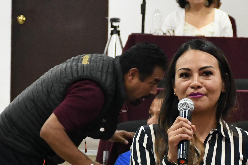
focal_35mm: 250
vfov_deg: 5.5
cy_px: 172
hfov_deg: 8.2
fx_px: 1722
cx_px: 242
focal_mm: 60
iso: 5000
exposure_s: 1/100
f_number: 5
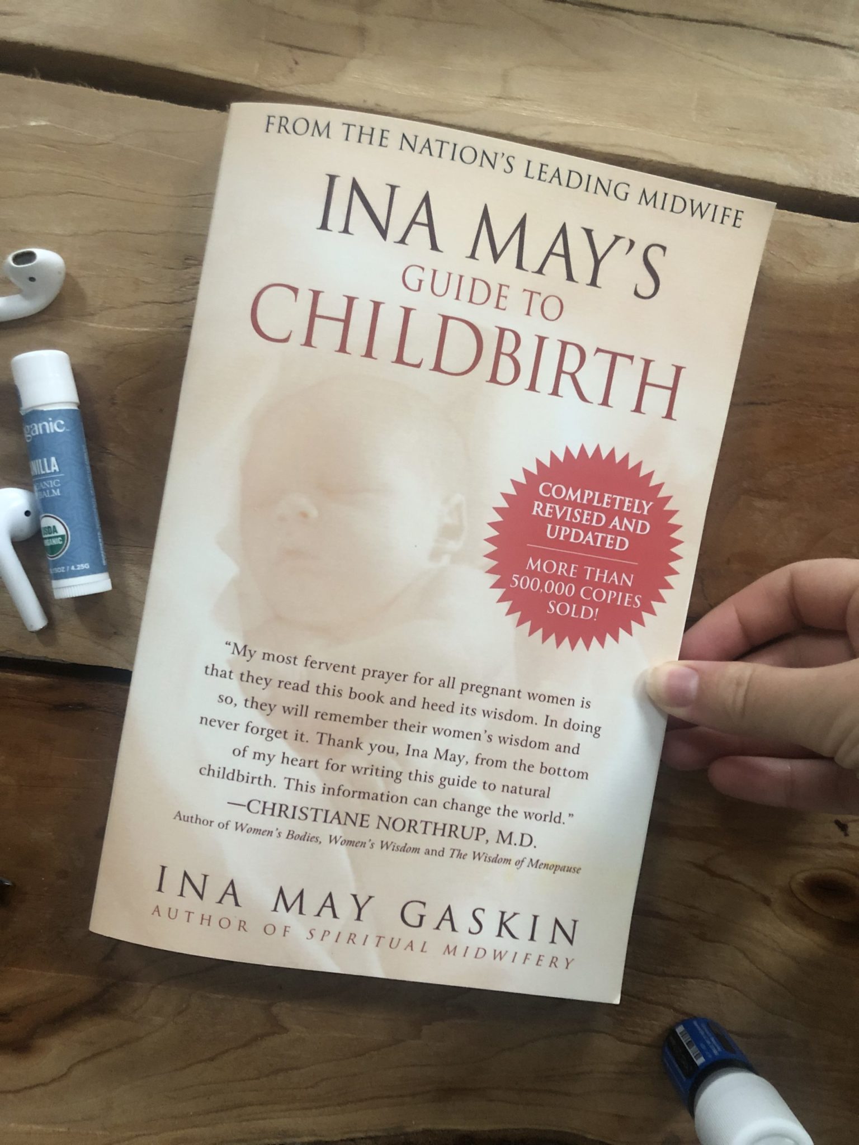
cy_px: 572
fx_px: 926
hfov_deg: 49.7
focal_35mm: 28
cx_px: 430
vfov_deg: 63.4
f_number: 1.8
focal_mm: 3.99
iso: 80
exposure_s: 1/15
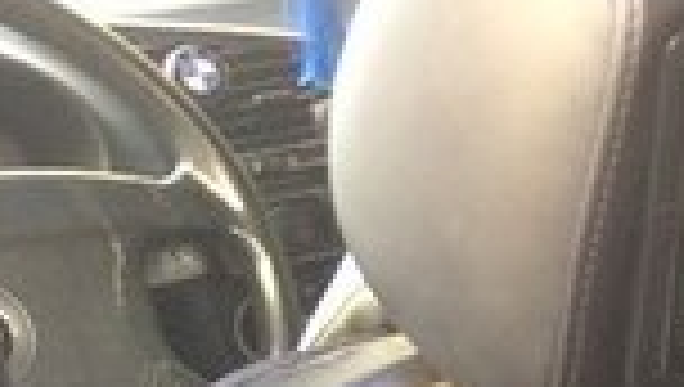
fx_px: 2488
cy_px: 920
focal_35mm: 137
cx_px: 1440
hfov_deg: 13.2
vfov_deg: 8.2
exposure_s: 1/33
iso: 100
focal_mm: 4.15
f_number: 2.2
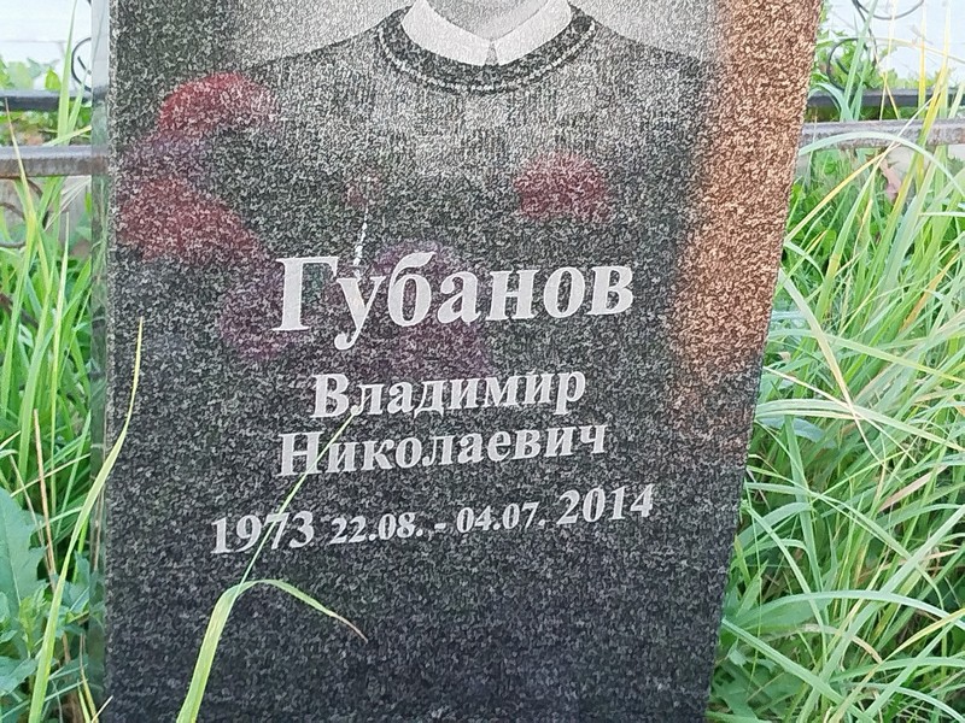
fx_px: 2007
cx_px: 482
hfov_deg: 27.0
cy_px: 362
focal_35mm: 72
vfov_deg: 20.4
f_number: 1.7
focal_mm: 5.31
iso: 125
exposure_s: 1/33
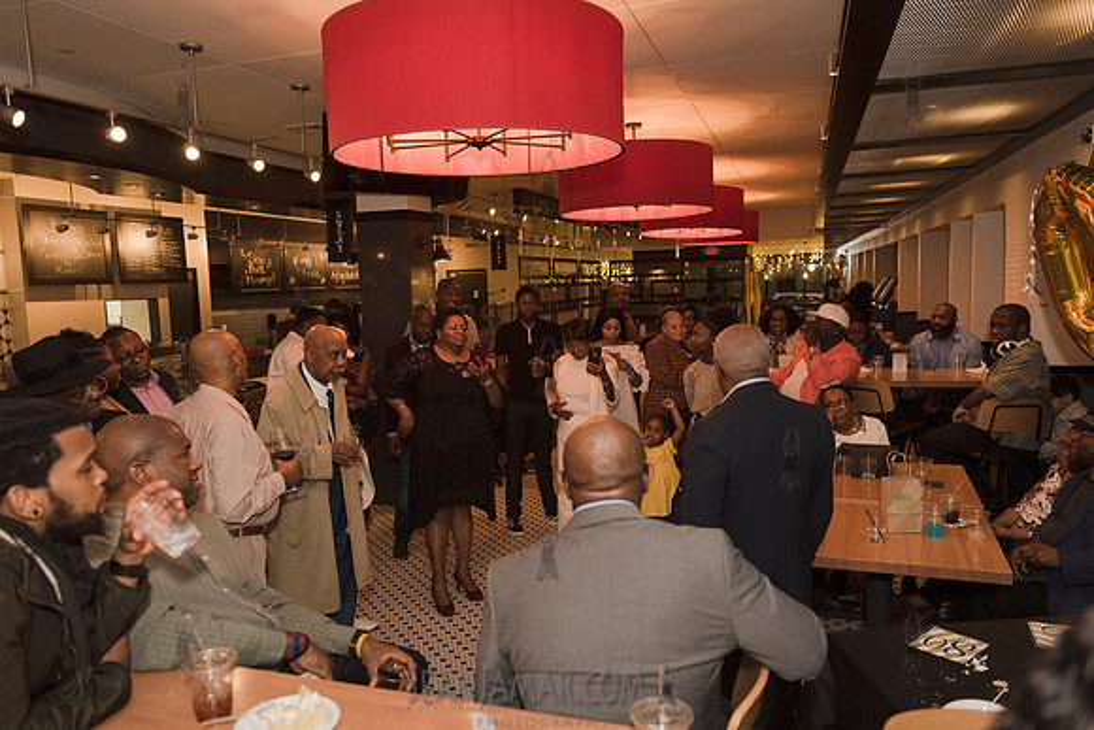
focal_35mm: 27
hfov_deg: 67.4
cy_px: 365
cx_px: 547
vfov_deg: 48.0
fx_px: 821
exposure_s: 1/400
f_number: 3.5
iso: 1250
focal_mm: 27
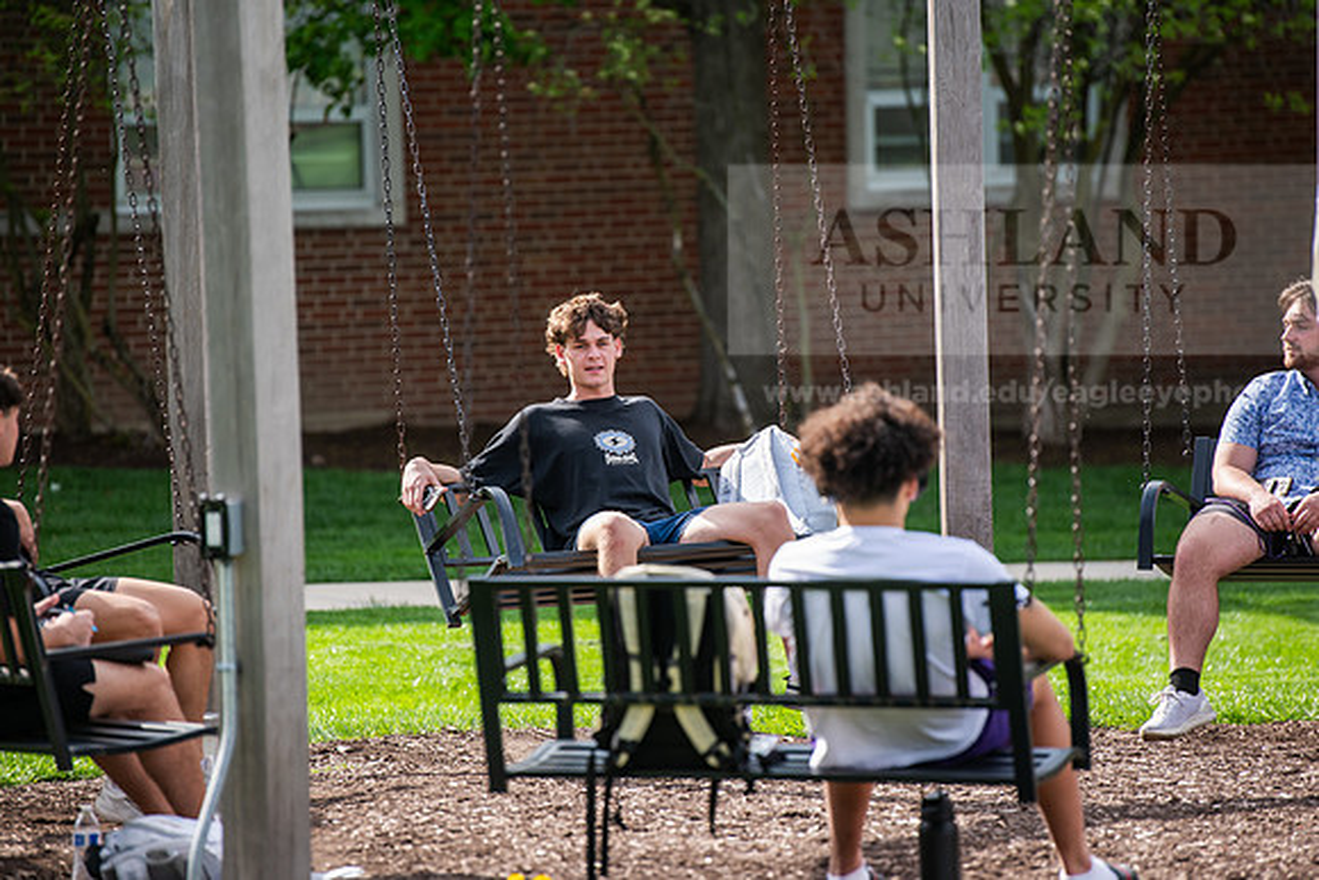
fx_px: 7329
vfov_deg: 6.9
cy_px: 440
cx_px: 660
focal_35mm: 200
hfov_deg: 10.3
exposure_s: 1/400
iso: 125
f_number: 3.5
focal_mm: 200
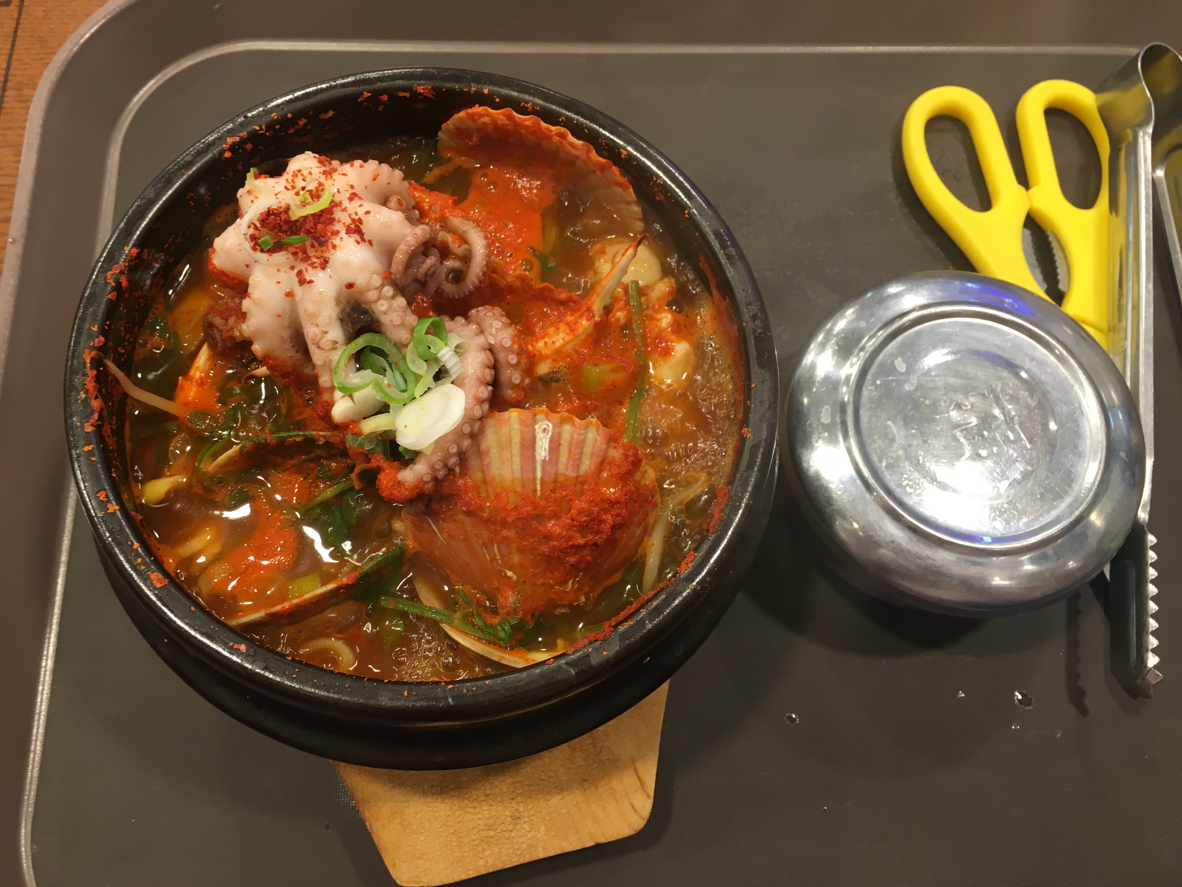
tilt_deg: -70.0
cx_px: 591
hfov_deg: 61.7
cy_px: 444
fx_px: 990
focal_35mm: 29
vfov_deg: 48.2
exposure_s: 1/30
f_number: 2.2
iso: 50
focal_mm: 4.15
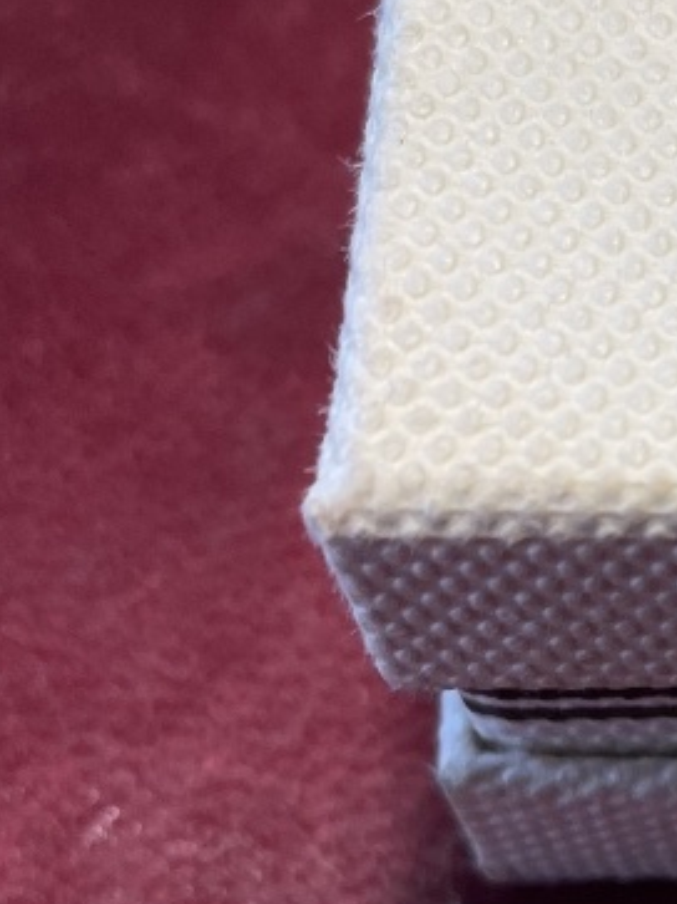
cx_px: 1048
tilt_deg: -65.1
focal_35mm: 86
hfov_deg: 15.6
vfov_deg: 22.7
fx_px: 2244
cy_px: 603
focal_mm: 4.2
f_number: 1.6
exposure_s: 1/100
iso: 80
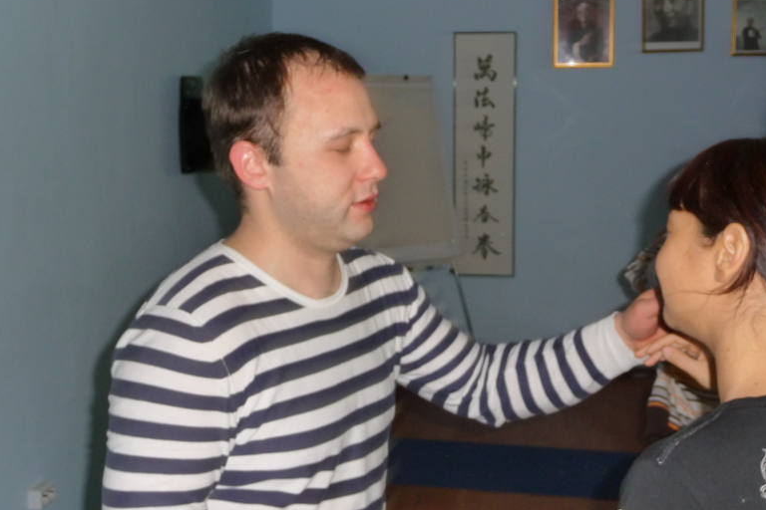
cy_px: 236
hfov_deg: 38.2
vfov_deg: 26.0
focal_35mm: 52
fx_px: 1106
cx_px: 395
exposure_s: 1/30
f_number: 4.2
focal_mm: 8
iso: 250
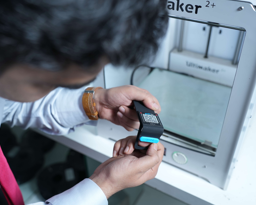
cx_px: 123
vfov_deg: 40.1
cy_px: 103
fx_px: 280
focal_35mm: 37
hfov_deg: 49.1
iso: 320
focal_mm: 32
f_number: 3.5
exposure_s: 1/250
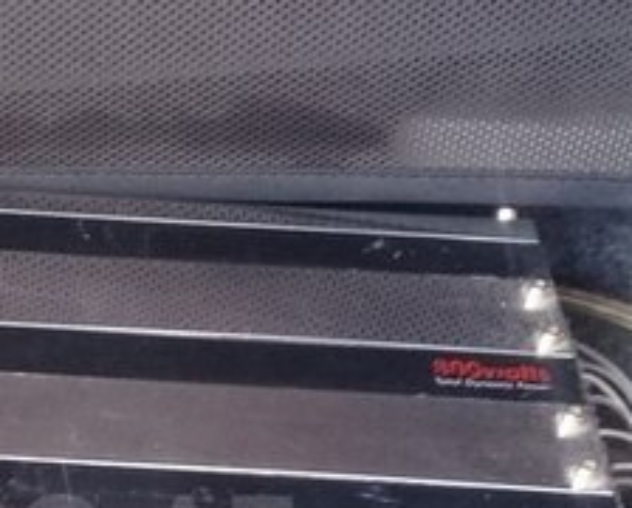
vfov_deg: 16.8
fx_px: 1668
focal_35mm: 89
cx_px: 6
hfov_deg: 20.8
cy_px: 538
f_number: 2.2
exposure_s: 1/40
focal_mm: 3.3
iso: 160
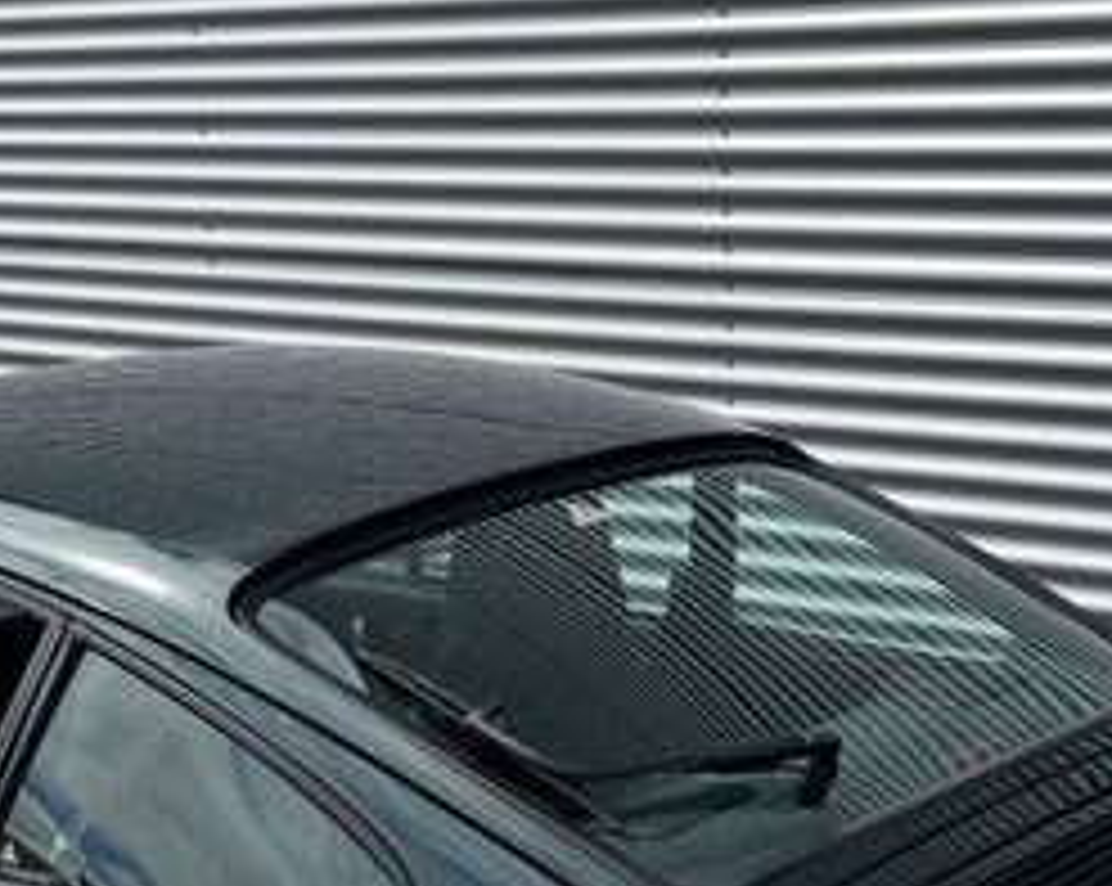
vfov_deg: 19.1
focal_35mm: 79
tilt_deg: -15.4
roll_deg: +1.1
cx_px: 698
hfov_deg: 24.1
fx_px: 2597
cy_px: 778
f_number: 1.5
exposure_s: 1/3831
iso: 50
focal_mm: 5.7
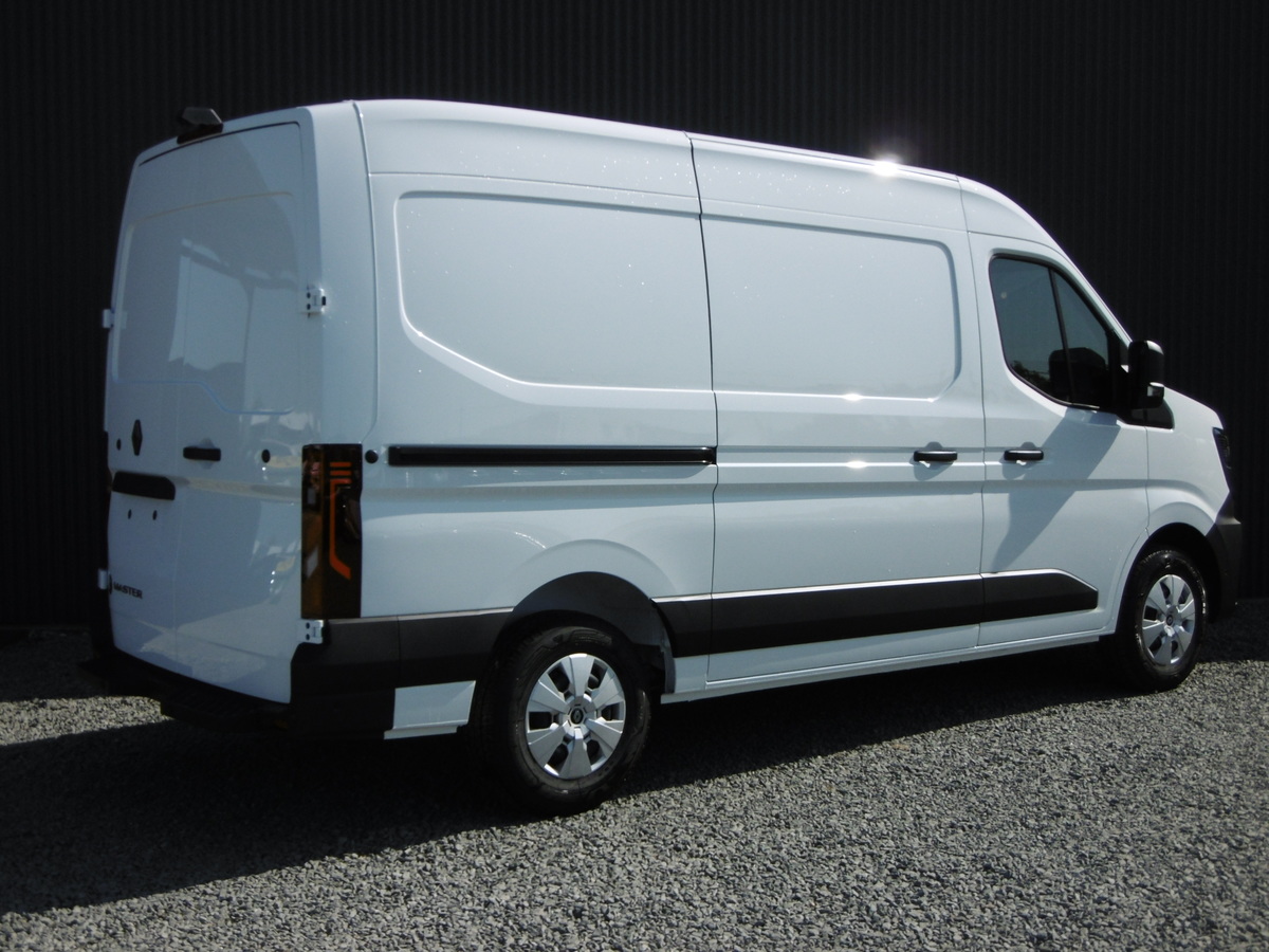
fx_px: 1576
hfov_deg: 43.9
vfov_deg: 33.6
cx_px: 634
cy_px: 476
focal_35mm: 43
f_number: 9.7
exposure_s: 1/250
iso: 100
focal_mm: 7.7
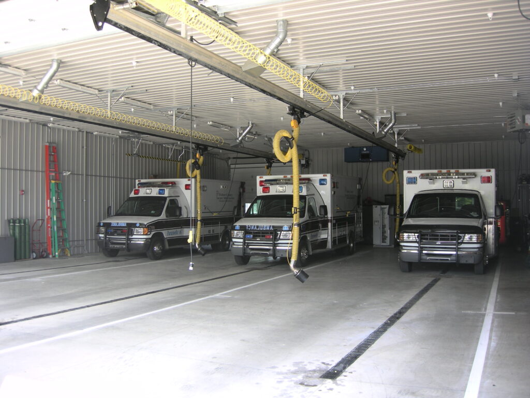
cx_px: 265
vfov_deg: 39.7
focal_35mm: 36
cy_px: 199
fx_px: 551
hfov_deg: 51.4
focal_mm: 7.5
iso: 64
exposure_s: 1/42
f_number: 2.7
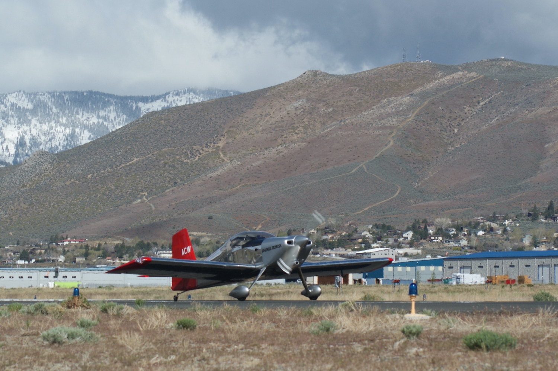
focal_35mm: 135
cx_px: 279
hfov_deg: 15.2
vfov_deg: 10.1
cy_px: 186
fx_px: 2091
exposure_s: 1/200
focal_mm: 90
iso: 100
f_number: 10
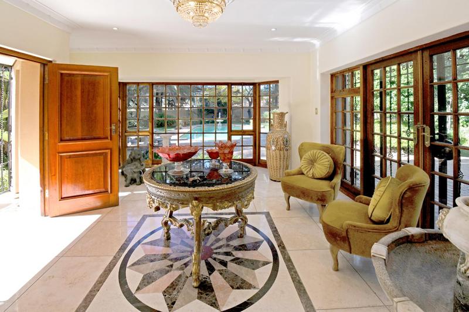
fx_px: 195
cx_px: 234
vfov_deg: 77.3
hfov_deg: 100.4
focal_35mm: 15
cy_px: 156
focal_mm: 10
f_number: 11
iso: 160
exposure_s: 1/60
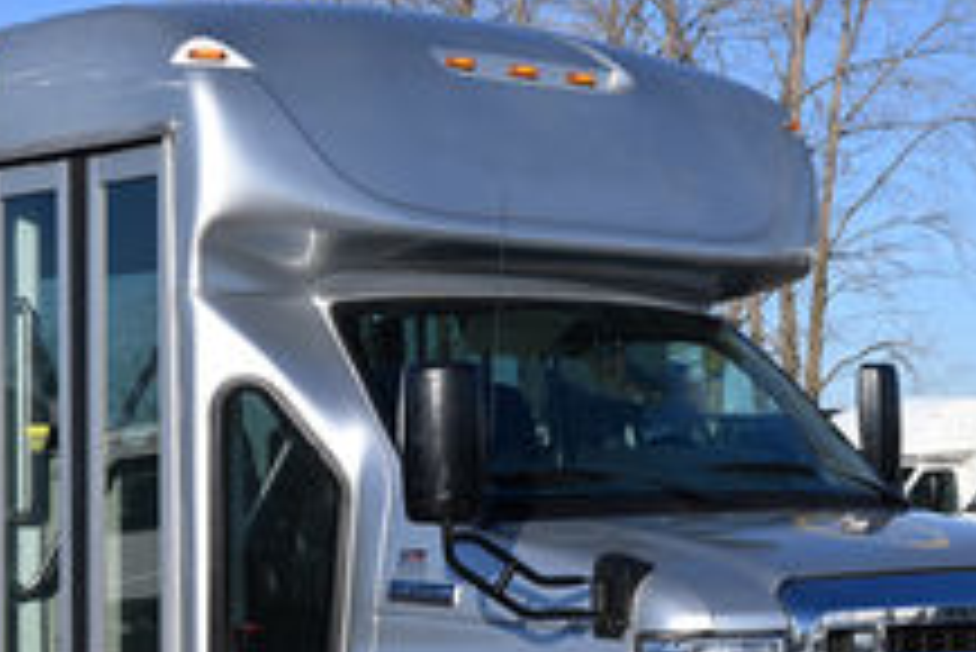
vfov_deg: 13.8
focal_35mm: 99
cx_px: 274
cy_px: 544
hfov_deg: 20.6
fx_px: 2675
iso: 100
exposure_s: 1/400
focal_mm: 30.5
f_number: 7.1
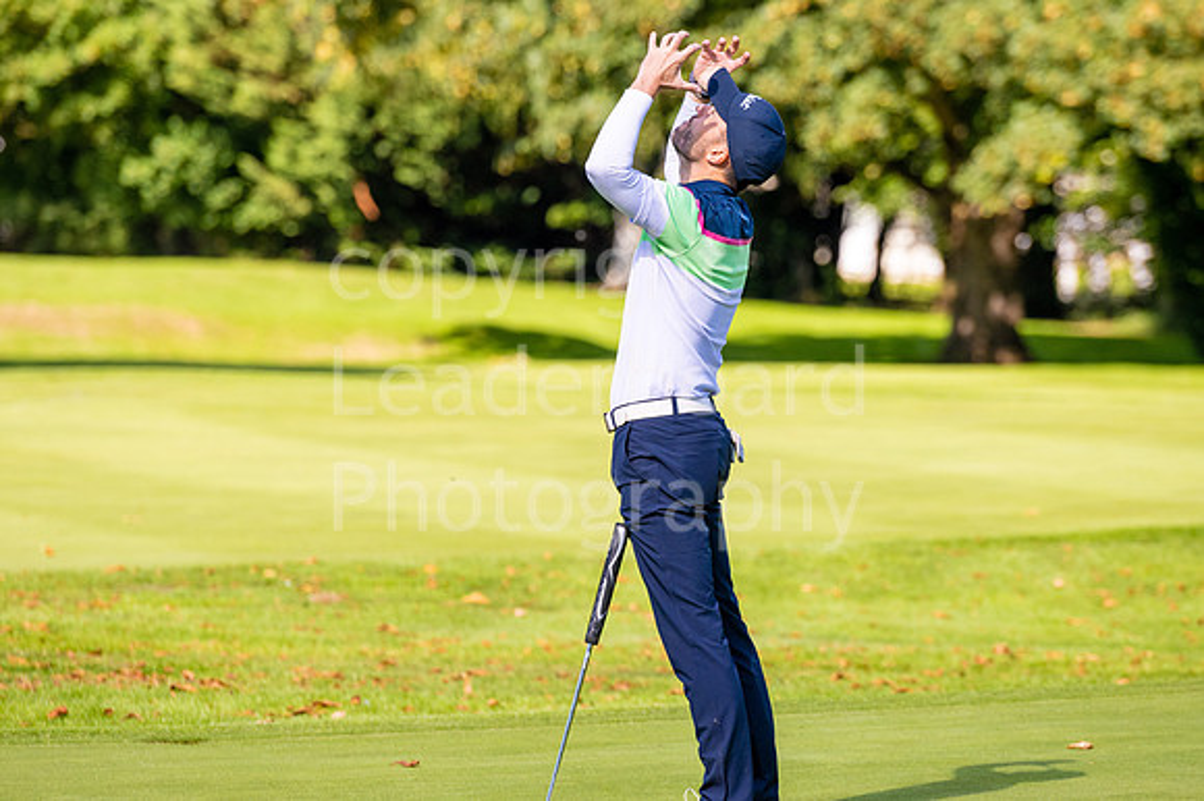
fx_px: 10027
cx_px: 602
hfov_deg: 6.9
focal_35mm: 300
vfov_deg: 4.6
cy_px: 400
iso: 200
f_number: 4.5
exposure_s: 1/1600
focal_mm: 200
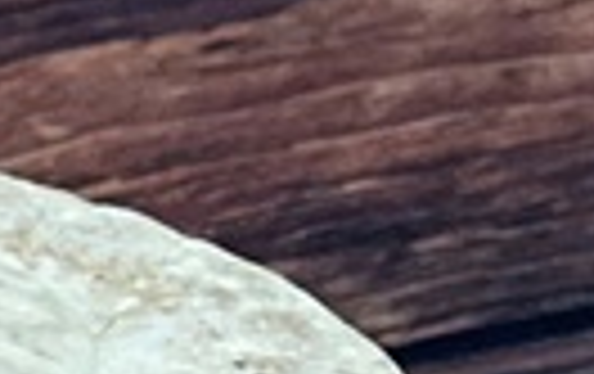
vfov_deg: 4.2
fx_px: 4995
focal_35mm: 308
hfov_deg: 6.5
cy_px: 919
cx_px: -720
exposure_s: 1/100
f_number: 2.2
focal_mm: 7.5
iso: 100
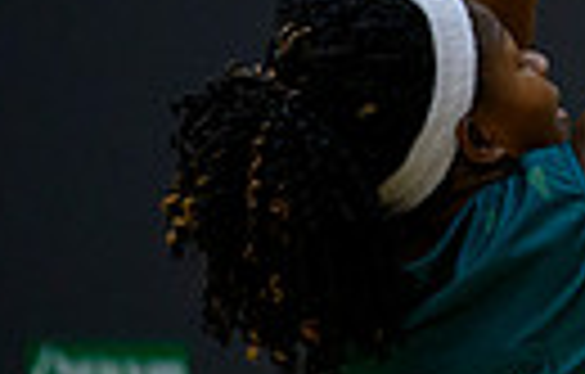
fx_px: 16040
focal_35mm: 1000
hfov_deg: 2.1
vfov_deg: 1.3
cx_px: 1412
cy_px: -75
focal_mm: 200
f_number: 2.8
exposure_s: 1/1000
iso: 4000
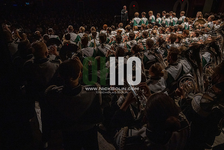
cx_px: 112
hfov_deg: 73.7
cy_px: 75
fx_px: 149
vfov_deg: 53.2
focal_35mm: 24
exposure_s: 1/500
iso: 2500
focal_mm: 24
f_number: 4
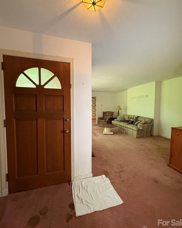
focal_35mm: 15
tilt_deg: -2.3
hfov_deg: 84.0
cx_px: 93
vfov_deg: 96.8
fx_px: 101
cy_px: 112
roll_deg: +0.0
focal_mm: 2.22
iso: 400
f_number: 2.2
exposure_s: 1/60
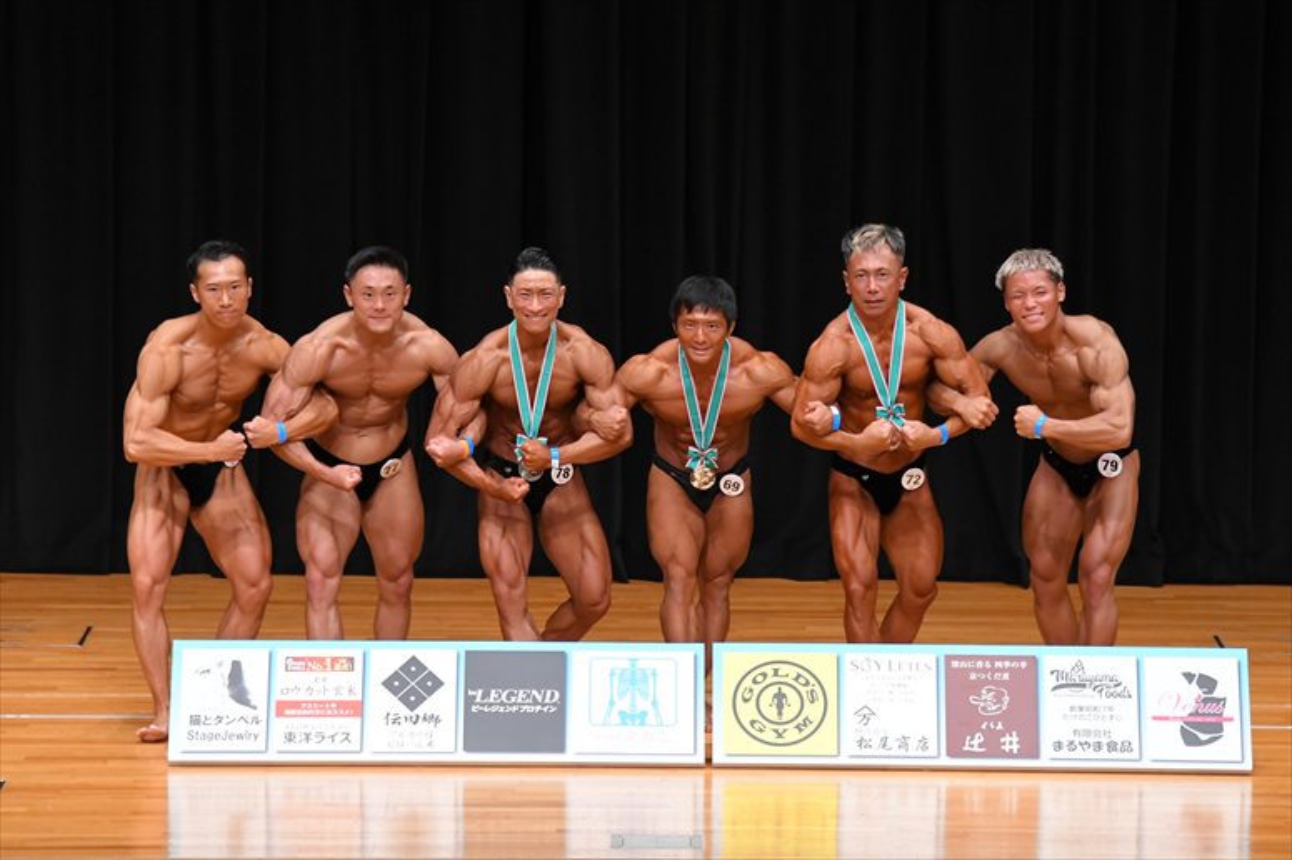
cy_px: 430
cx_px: 646
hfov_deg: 10.2
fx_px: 7246
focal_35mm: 202
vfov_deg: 6.8
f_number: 5.6
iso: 3200
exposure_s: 1/400
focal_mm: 135
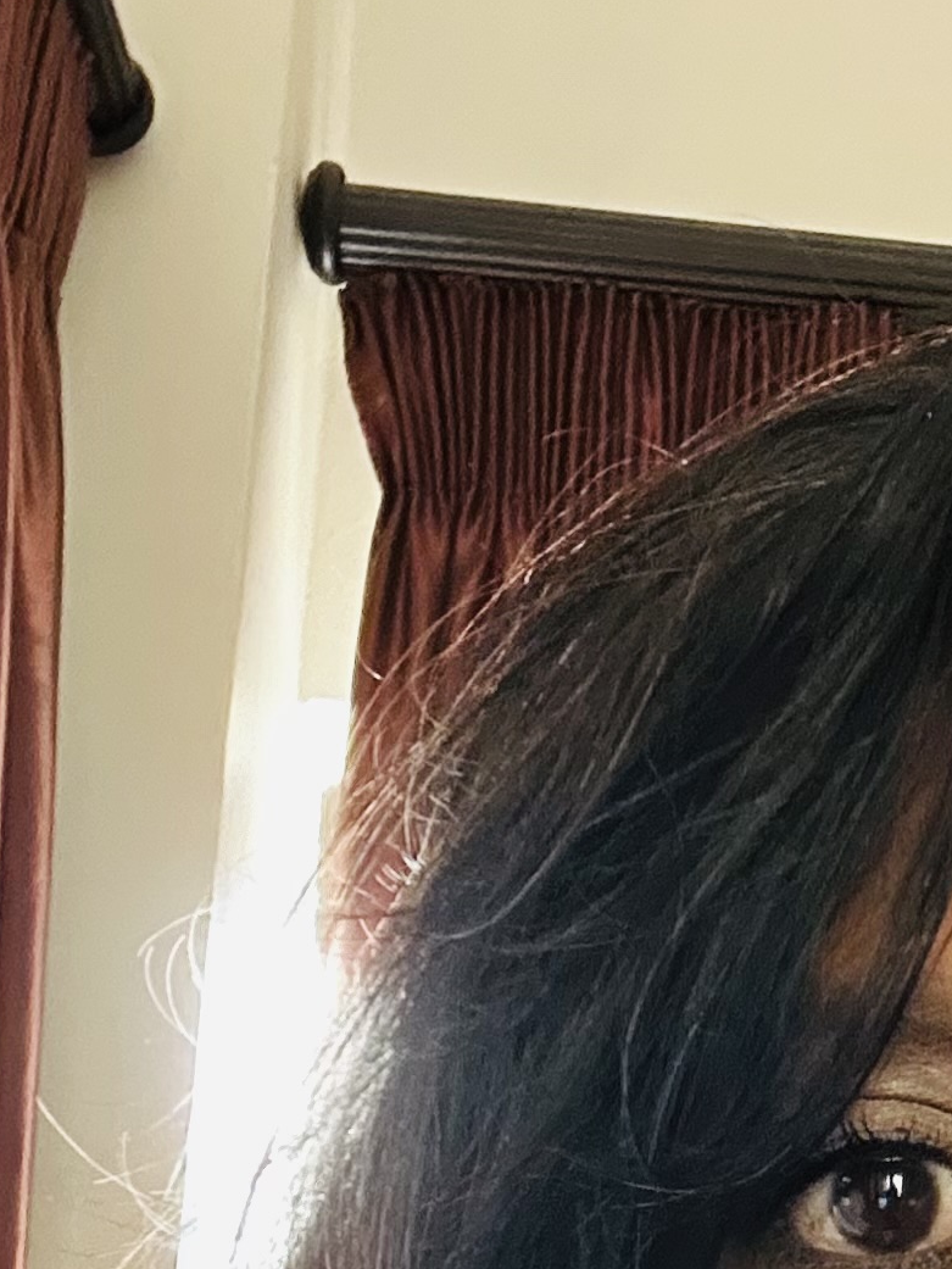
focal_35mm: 89
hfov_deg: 16.0
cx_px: 1143
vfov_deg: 20.6
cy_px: 1514
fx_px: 3263
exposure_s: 1/38
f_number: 1.9
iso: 400
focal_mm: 2.69
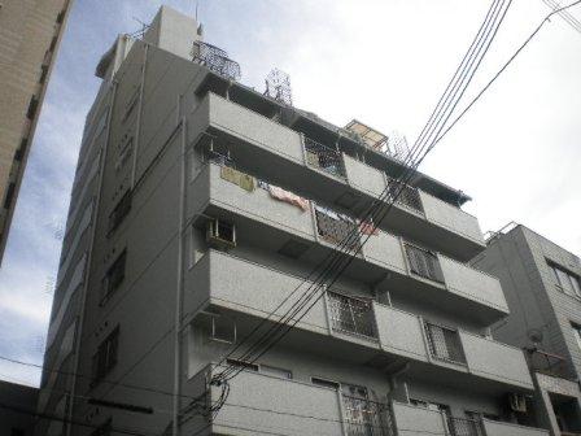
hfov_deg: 52.6
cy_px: 218
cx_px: 290
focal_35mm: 35
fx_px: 587
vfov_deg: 40.7
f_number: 4.6
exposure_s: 1/664
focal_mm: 6.3
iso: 113
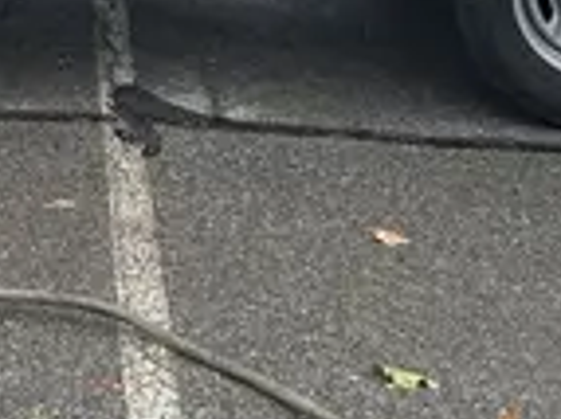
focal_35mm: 100
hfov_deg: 19.1
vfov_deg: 13.3
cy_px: -327
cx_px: 8
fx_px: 1619
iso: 50
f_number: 1.5
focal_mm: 5.7
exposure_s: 1/1808
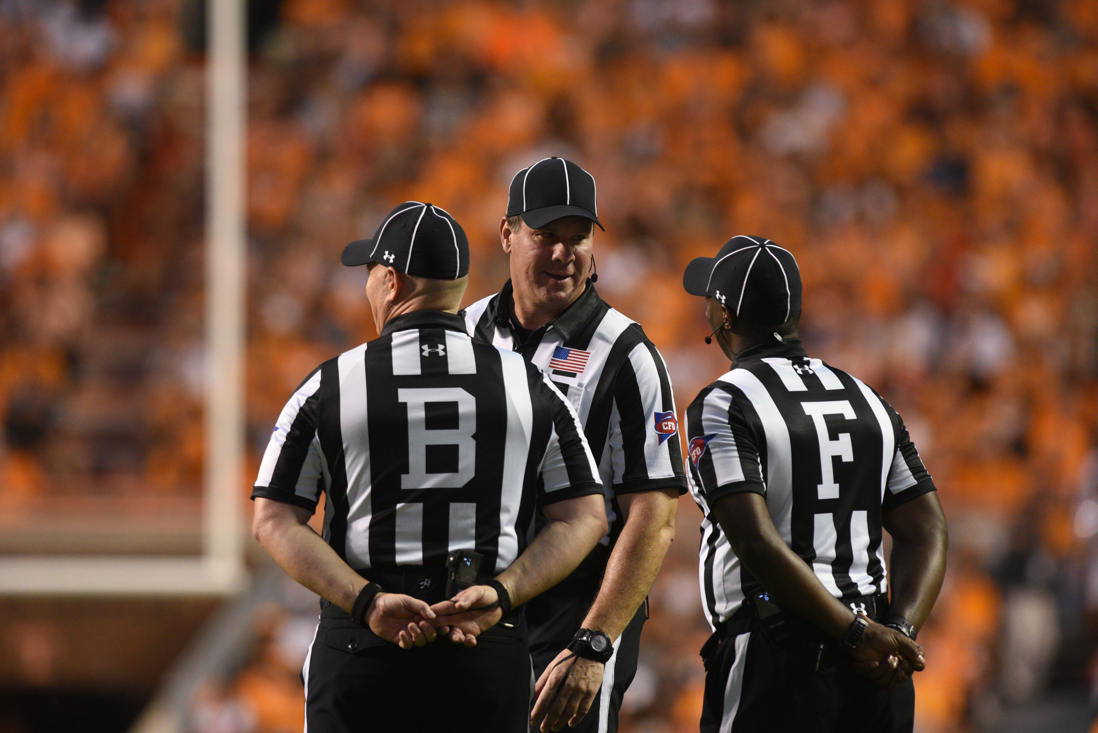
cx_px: 549
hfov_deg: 4.1
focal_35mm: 500
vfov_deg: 2.8
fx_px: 15255
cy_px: 366
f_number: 4.8
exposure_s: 1/400
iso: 2500
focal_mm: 500
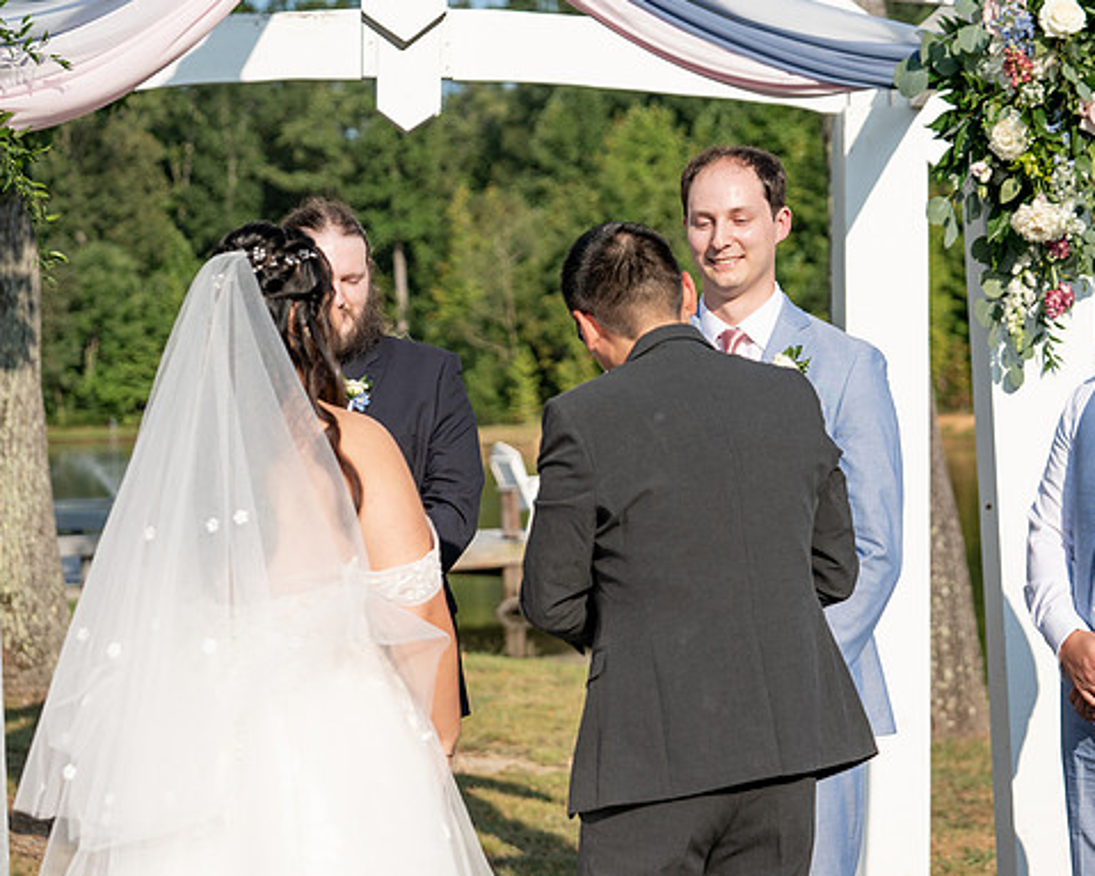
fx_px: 3111
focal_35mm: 96
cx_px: 558
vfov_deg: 16.0
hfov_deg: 20.0
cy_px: 456
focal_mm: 76
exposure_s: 1/1250
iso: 100
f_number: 4
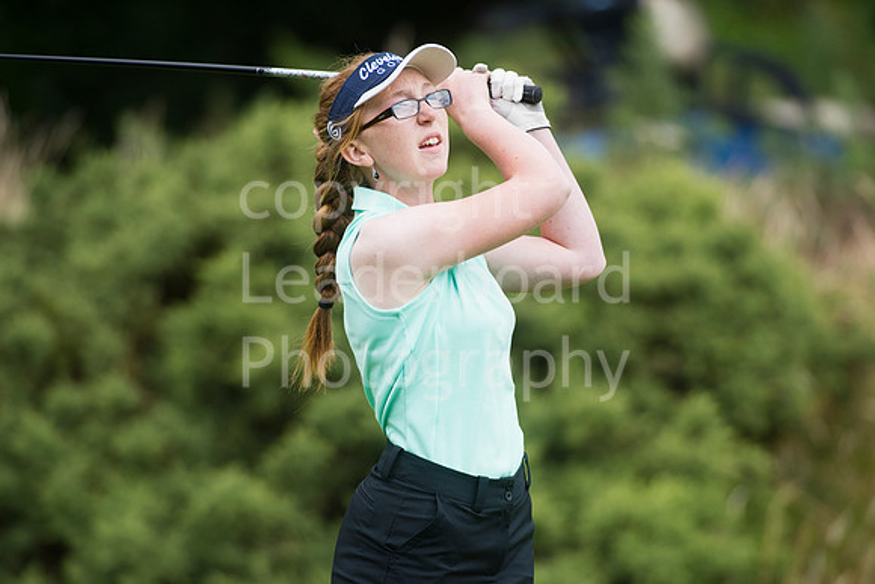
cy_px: 292
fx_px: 14586
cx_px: 438
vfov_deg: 2.3
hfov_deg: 3.4
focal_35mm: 600
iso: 1250
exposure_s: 1/2000
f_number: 5.6
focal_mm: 600
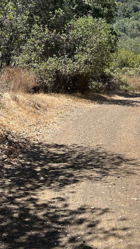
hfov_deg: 21.1
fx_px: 356
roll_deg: -1.4
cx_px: 155
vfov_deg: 38.3
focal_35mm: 54
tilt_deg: -18.9
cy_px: 96
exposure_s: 1/2457
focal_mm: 5.7
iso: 50
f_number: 1.5
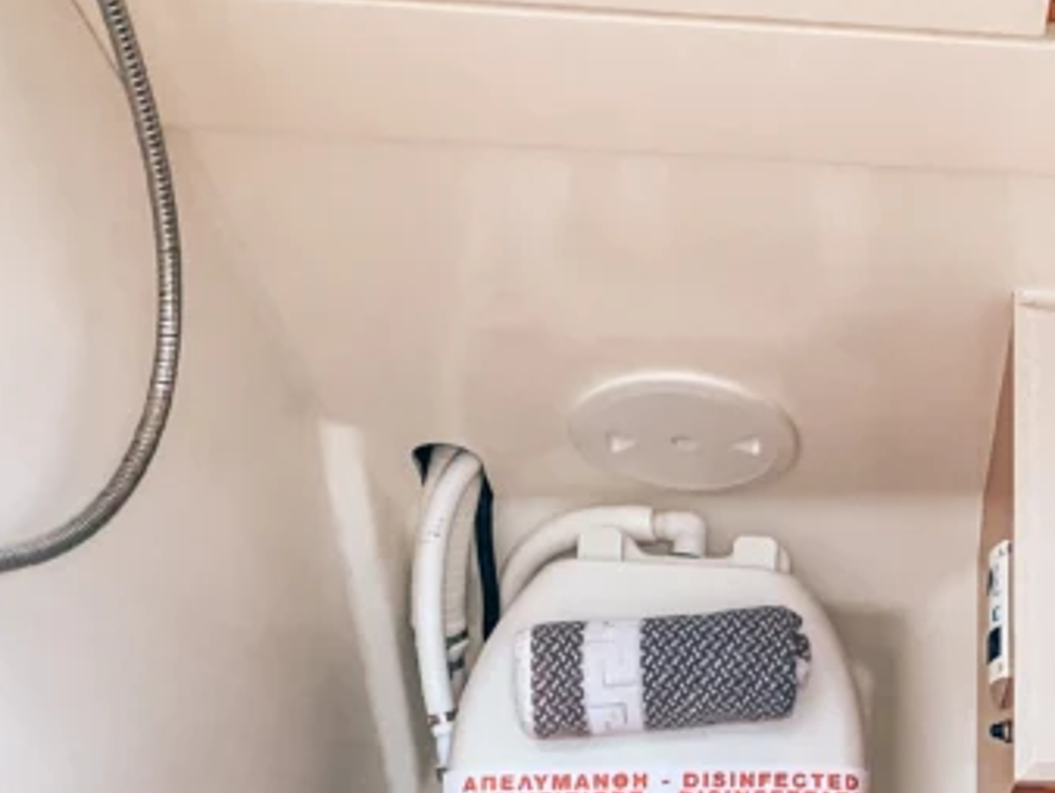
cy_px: 734
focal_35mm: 59
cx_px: 1052
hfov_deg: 30.4
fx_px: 1799
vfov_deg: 24.1
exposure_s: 1/60
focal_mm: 4.25
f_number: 1.8
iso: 500
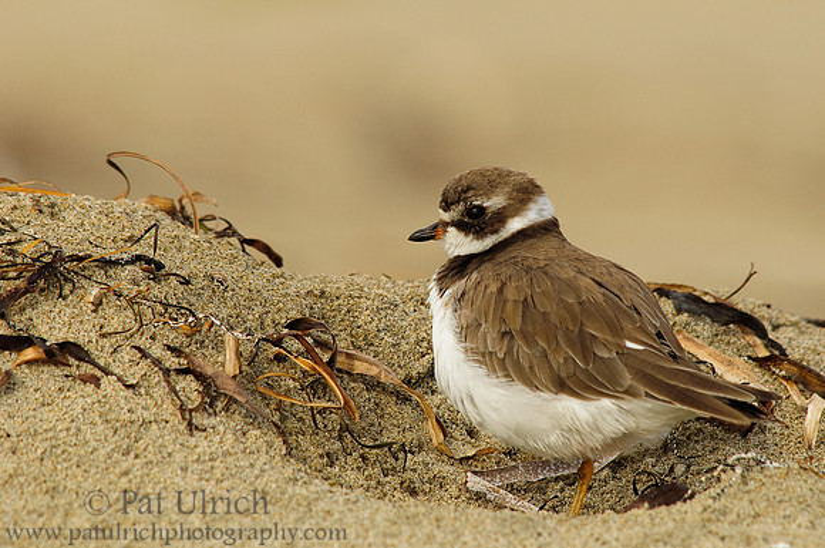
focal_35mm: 600
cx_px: 412
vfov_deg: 2.3
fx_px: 13731
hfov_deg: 3.4
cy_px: 274
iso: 400
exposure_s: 1/320
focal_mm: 400
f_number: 11
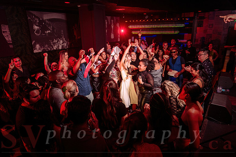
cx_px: 118
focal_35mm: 24
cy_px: 78
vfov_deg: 53.2
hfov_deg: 73.7
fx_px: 157
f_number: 3.2
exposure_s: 1/40
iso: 800
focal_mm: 24
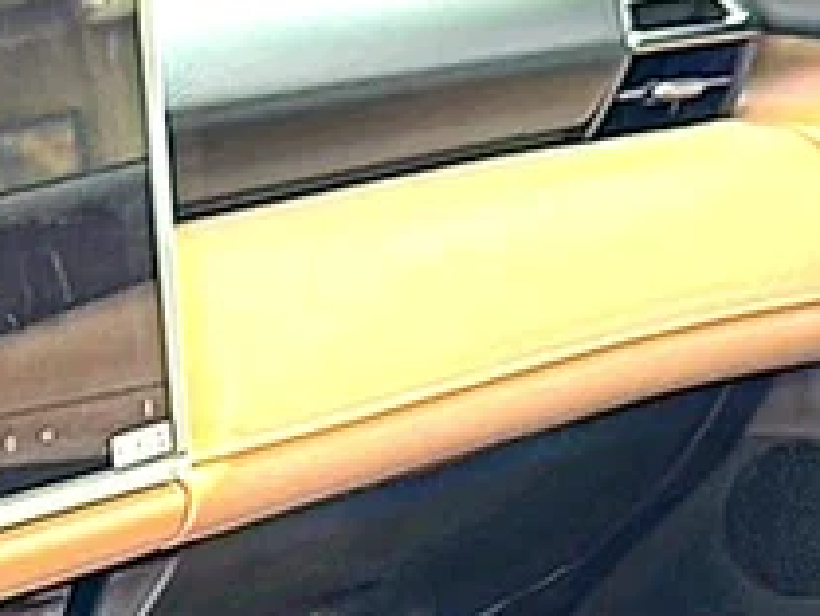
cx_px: -412
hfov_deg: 14.8
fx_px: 2939
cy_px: 810
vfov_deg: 11.6
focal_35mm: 124
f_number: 1.78
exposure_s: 1/154
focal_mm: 6.86
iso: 80
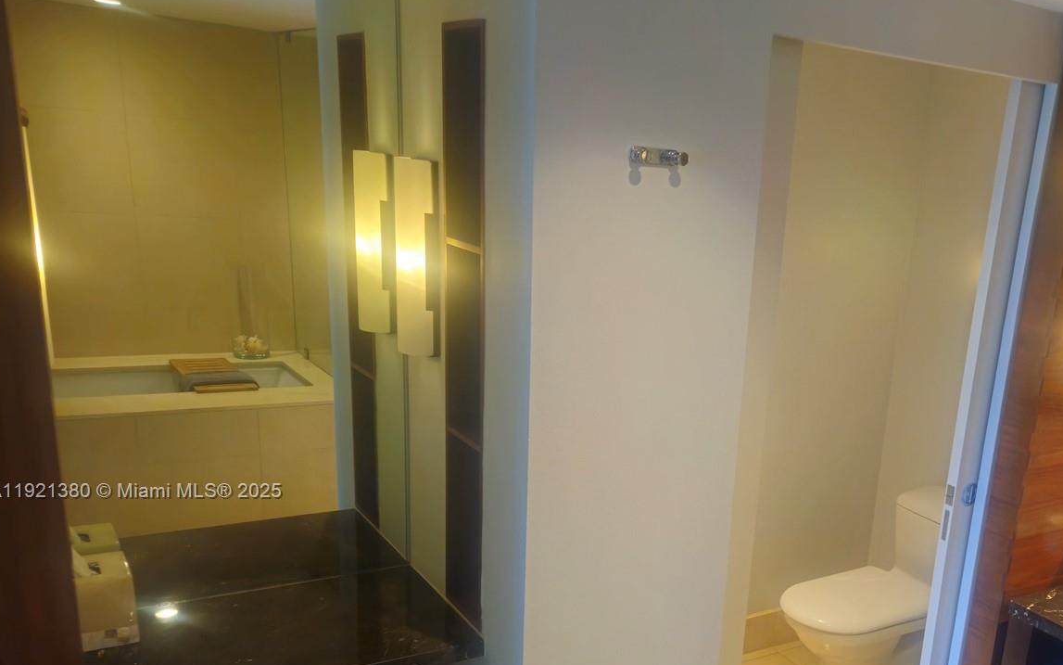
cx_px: 727
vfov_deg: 36.5
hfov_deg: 55.3
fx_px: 985
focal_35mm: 34
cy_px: 492
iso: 125
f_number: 1.8
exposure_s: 1/60
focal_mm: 5.4
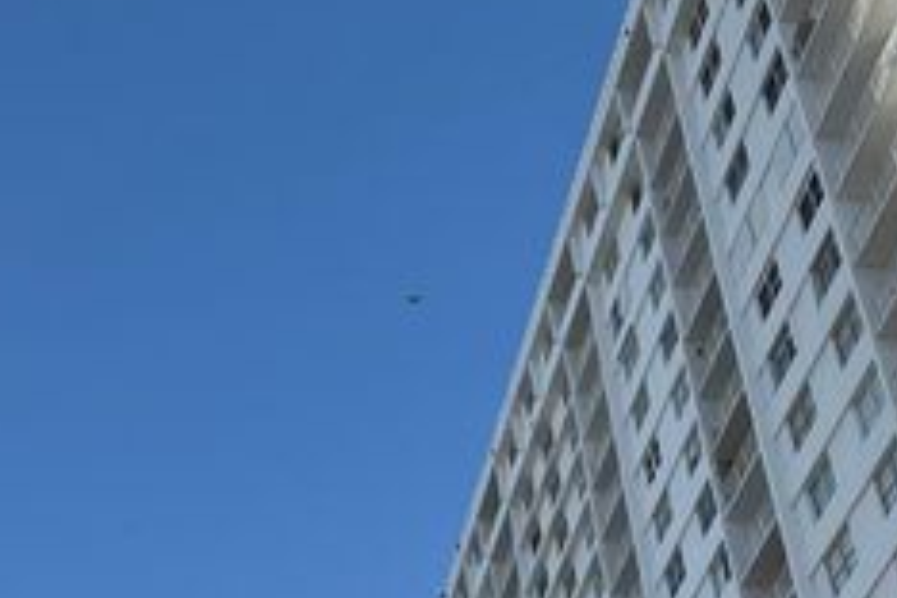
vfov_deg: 18.6
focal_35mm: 71
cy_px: 627
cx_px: 314
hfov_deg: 28.3
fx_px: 1769
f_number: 1.78
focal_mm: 6.76
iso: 80
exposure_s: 1/4167
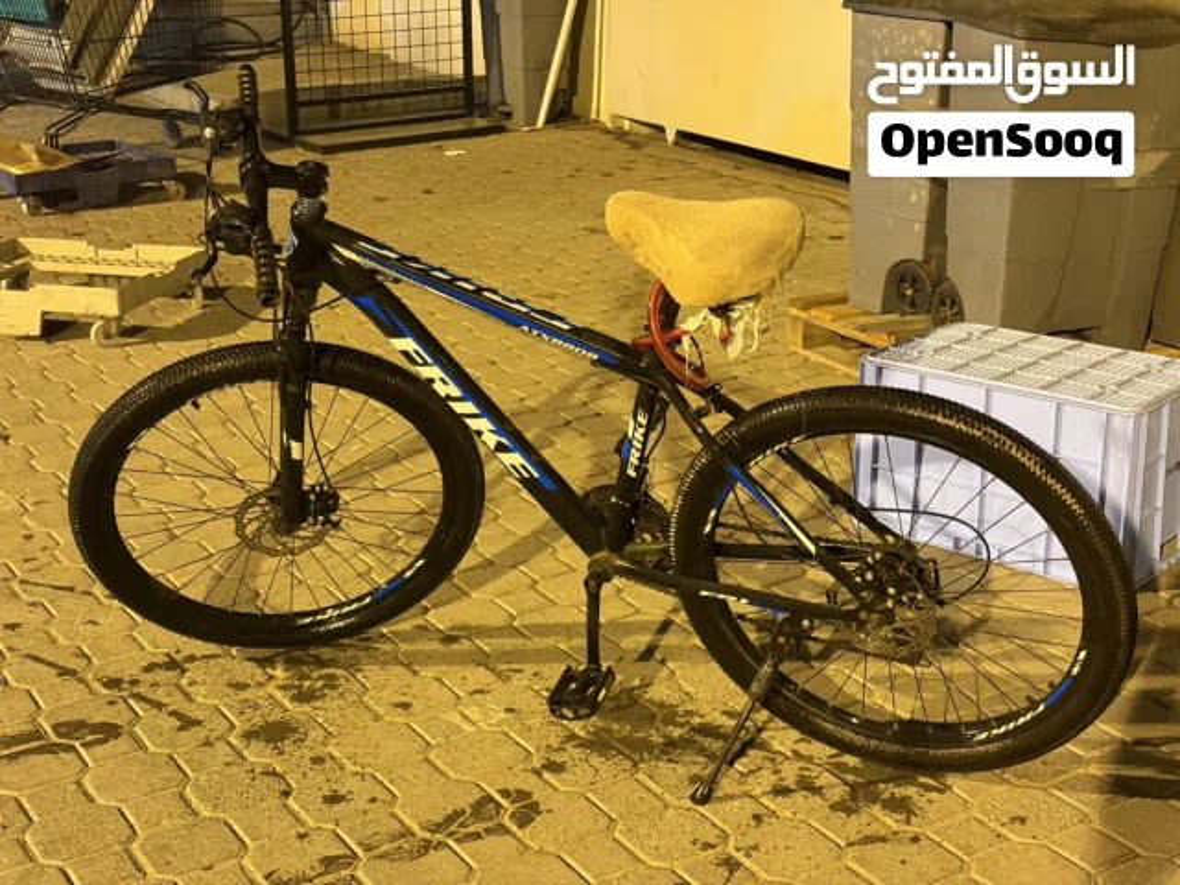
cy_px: 442
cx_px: 590
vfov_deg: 28.0
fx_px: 1773
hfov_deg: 36.8
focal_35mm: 52
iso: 250
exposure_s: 1/25
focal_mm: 5.96
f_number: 1.6
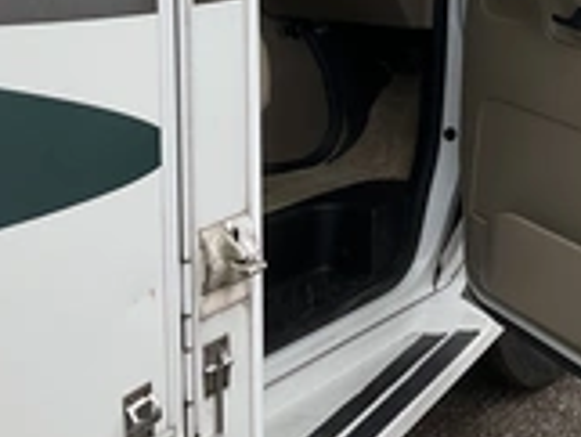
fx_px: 1209
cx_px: 588
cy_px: -36
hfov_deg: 25.6
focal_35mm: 72
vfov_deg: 19.6
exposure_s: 1/1342
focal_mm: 3
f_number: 1.8
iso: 25
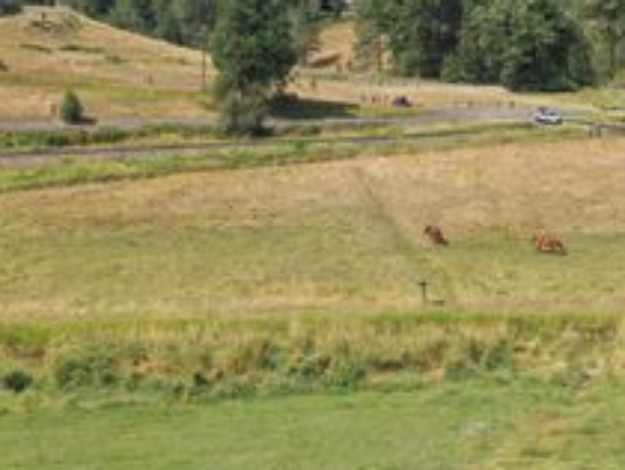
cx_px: 378
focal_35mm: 64
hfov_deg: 30.1
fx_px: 1157
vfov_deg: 22.9
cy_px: 150
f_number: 5
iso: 100
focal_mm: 10.26
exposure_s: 1/500
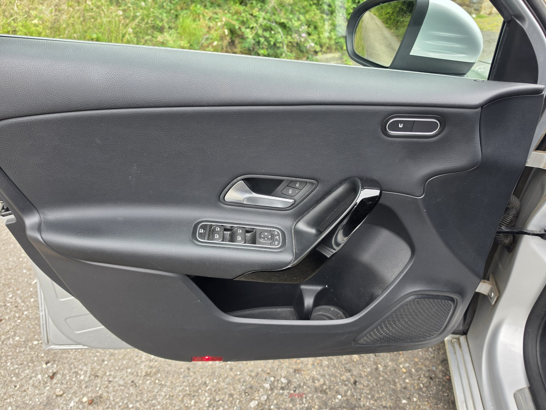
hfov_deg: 73.9
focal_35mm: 23
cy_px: 205
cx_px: 273
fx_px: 363
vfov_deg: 58.9
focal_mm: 6.5
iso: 40
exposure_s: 1/180
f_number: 1.4
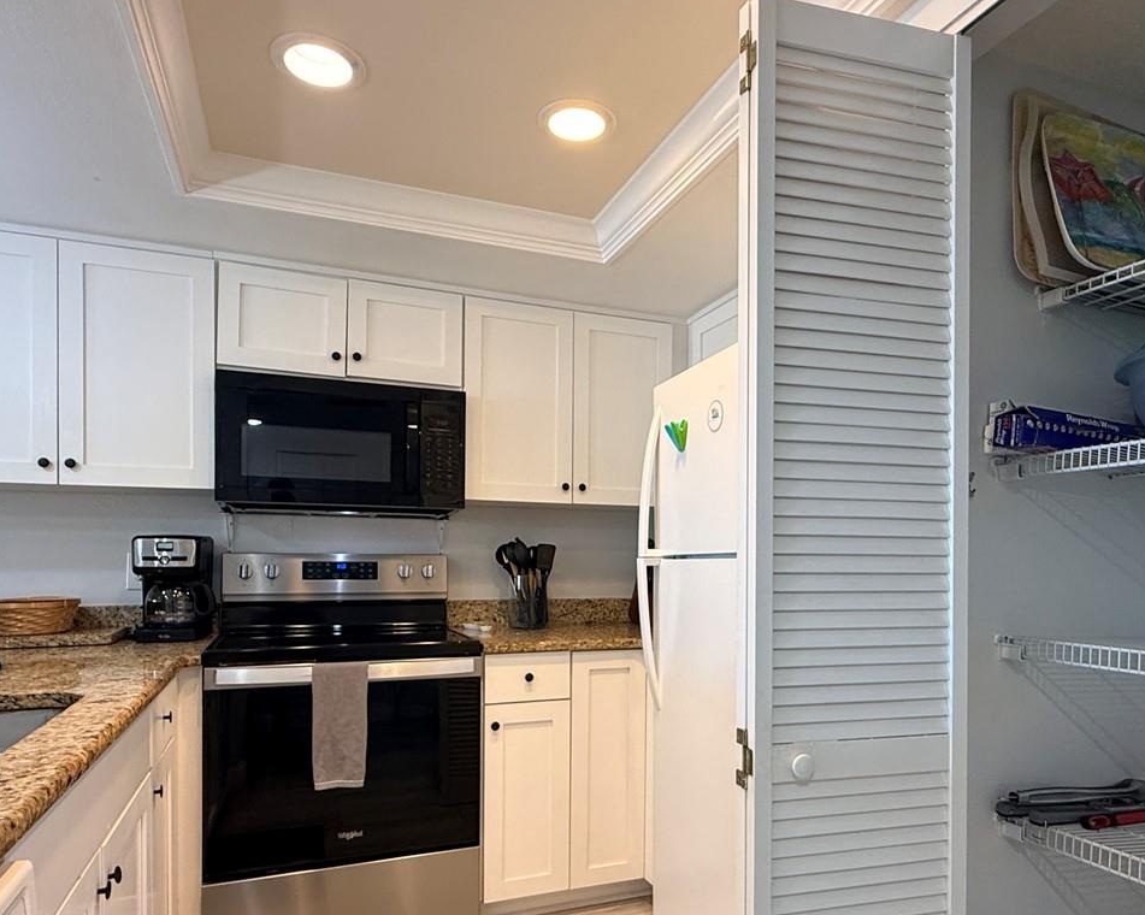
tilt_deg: +0.6
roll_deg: -0.1
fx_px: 779
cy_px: 559
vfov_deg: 60.2
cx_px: 613
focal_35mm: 23
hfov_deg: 72.5
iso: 250
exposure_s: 1/120
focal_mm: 2.22
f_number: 2.2
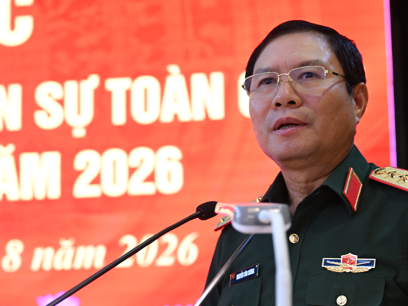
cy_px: 205
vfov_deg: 14.3
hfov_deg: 19.1
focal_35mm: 103
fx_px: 1214
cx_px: 229
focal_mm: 53
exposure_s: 1/100
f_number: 3.5
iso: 800
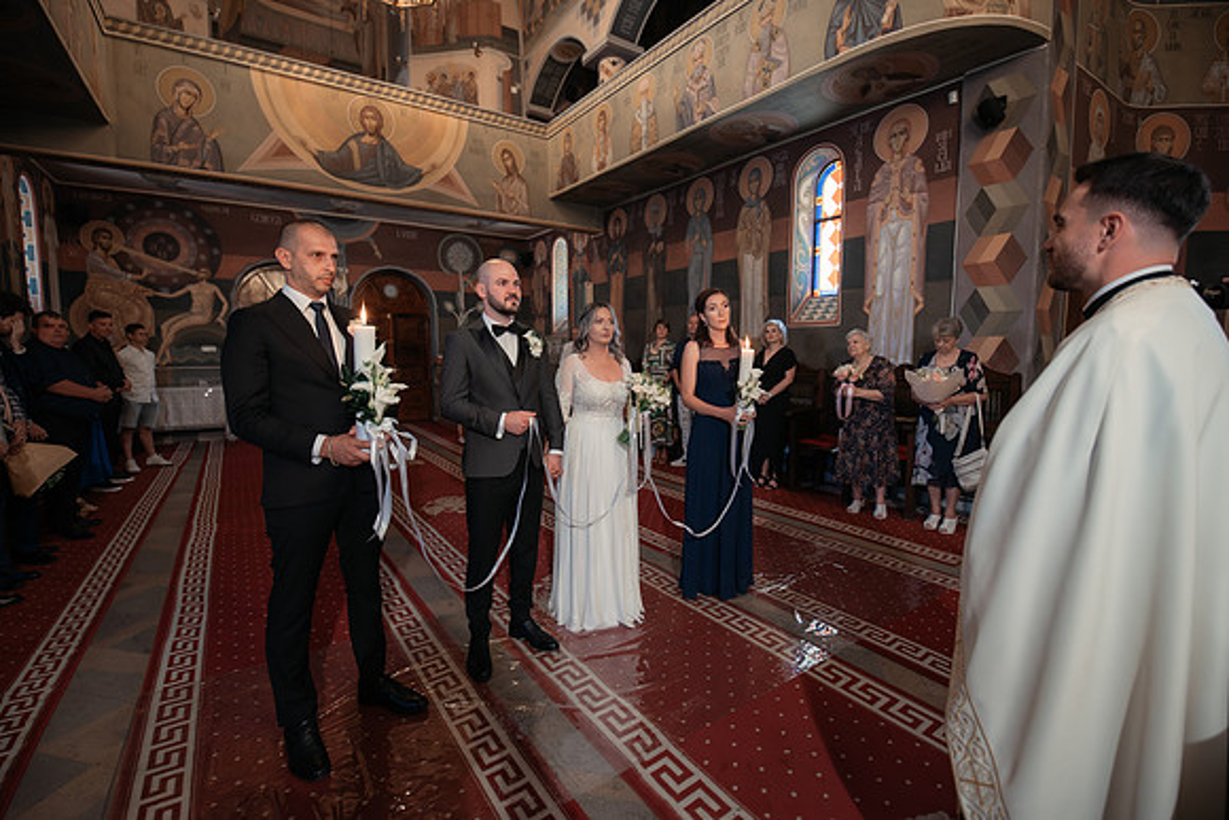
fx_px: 512
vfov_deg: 77.4
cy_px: 410
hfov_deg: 100.4
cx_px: 614
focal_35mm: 15
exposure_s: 1/125
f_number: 2.8
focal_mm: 15
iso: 1600
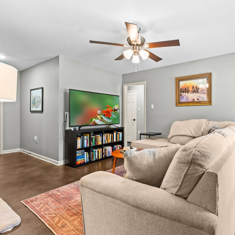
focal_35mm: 20
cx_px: 149
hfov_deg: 73.3
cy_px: 114
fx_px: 154
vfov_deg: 74.8
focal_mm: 10
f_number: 9
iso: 200
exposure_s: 1/1.25
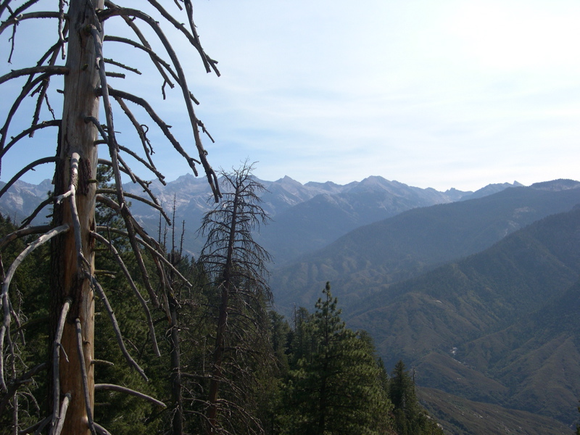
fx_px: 637
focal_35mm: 38
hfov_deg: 49.0
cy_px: 218
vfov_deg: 37.7
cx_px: 290
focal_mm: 8
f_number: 7.6
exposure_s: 1/294
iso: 100
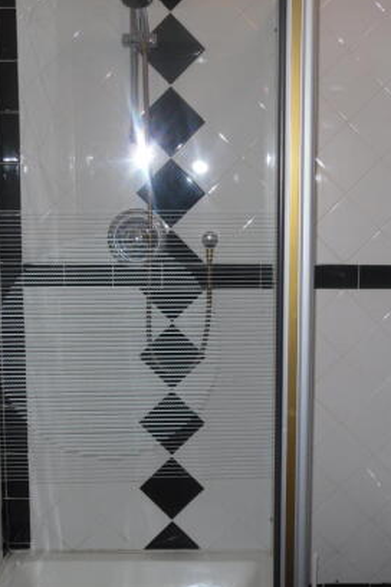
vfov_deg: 38.2
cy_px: 299
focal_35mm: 52
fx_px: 847
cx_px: 203
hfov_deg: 26.0
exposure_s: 1/45
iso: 80
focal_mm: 6.3
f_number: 3.5
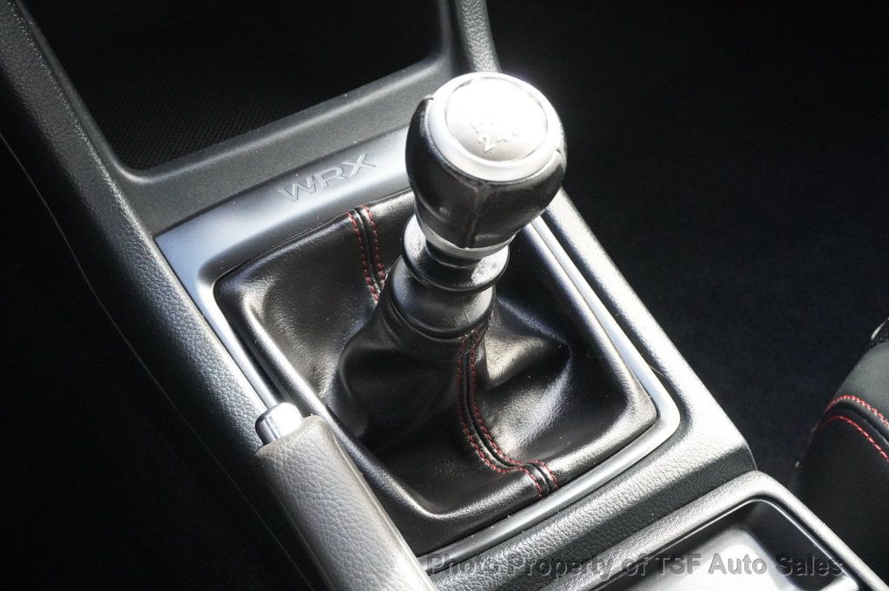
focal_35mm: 48
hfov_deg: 41.1
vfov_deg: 28.0
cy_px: 296
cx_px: 444
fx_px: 1184
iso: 5000
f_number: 9
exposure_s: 1/250
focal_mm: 32
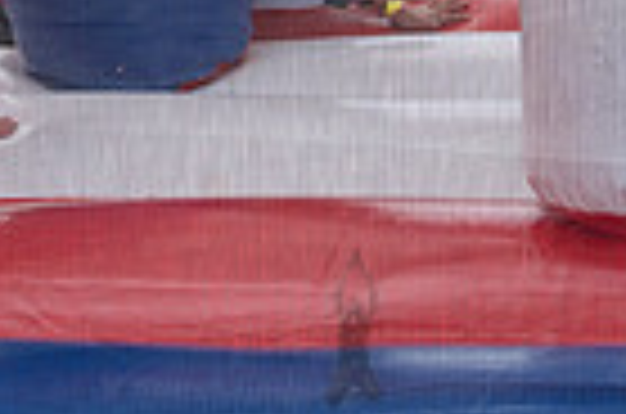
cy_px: -110
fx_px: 2325
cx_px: 351
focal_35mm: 134
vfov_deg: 10.0
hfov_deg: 15.3
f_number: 4
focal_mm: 32
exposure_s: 1/500
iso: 400
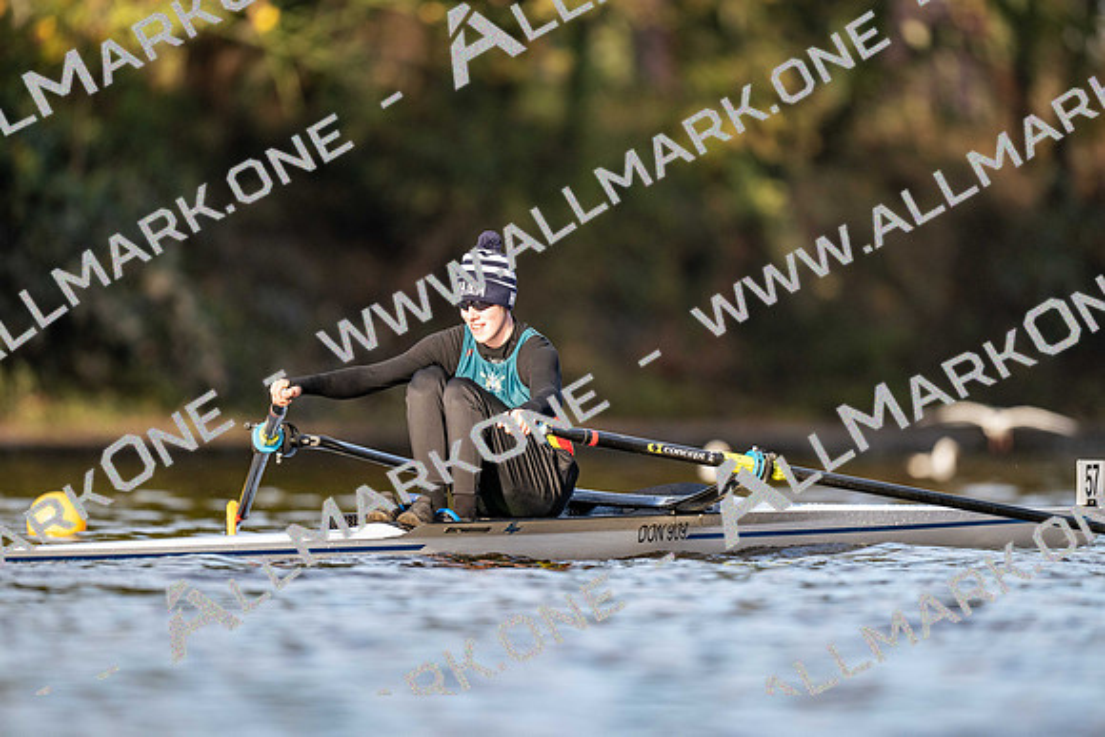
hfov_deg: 3.4
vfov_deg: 2.3
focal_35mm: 600
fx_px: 18420
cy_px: 368
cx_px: 552
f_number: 4
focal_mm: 600
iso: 1100
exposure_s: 1/2500
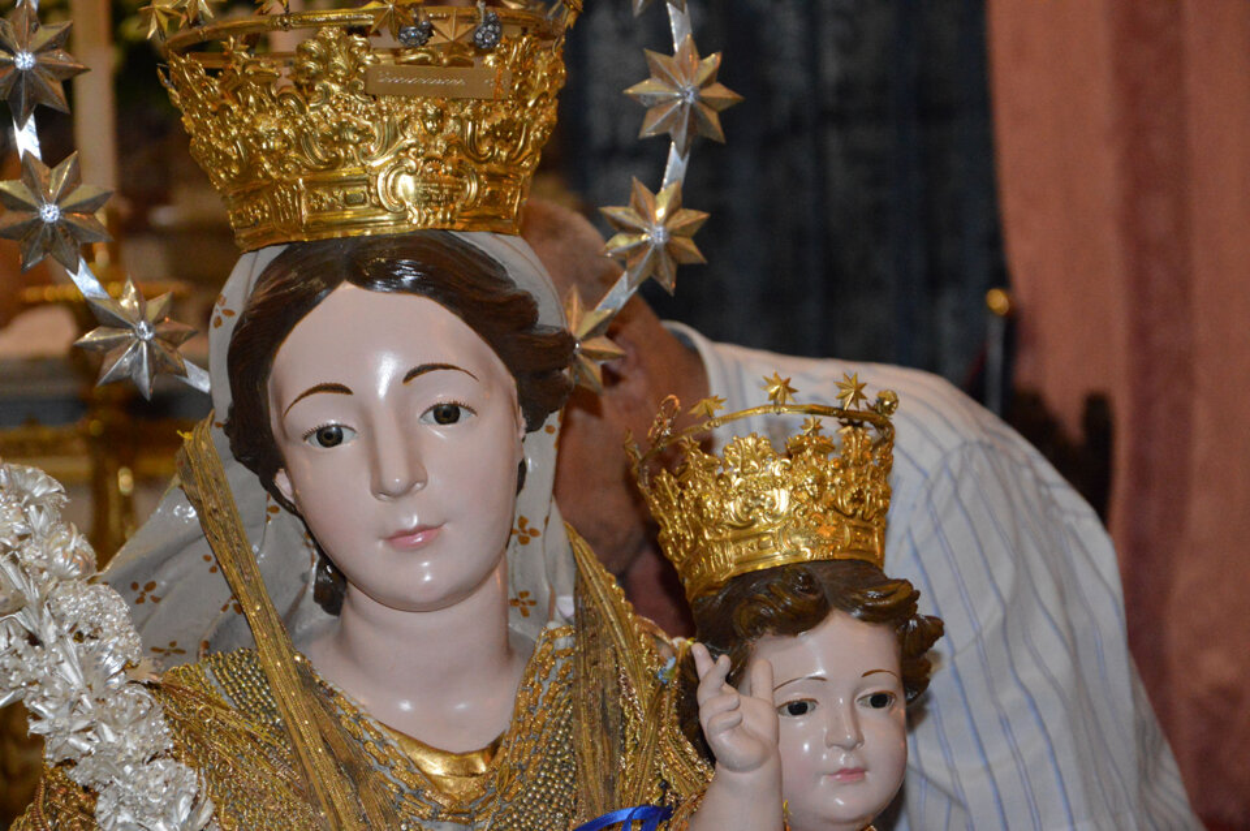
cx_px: 625
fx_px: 3642
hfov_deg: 19.5
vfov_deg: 13.0
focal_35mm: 105
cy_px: 416
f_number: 5.3
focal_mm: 70
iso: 3200
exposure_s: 1/60
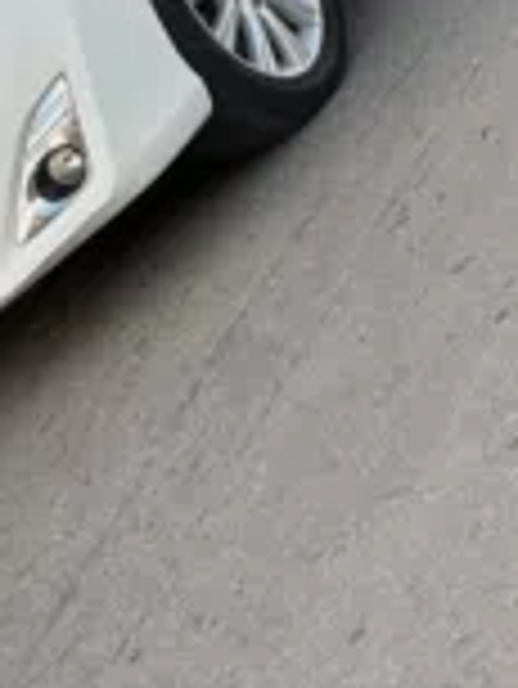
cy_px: -198
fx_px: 4005
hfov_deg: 7.4
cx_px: 23
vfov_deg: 9.7
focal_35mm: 201
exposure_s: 1/121
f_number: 2.8
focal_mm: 9
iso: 64
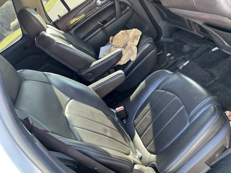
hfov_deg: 63.4
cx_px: 116
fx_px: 187
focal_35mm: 28
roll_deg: +41.4
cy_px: 86
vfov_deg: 49.7
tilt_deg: -29.2
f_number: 1.8
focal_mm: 3
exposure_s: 1/60
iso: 160
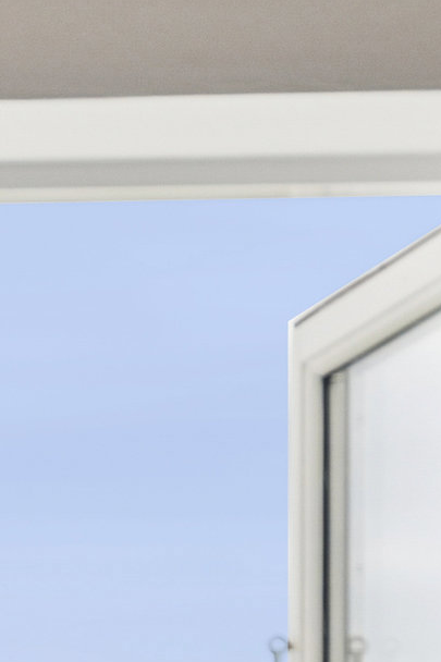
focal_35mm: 377
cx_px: -322
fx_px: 6939
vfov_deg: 5.3
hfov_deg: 3.6
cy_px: 1622
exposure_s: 1/60
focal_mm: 51
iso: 200
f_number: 6.3
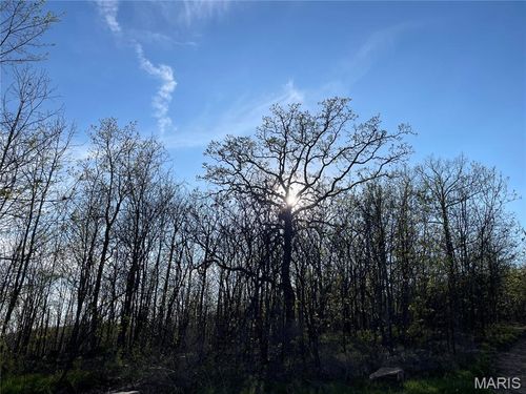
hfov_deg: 67.3
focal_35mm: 26
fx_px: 395
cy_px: 197
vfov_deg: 53.1
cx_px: 263
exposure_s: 1/5814
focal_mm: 4.2
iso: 32
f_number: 1.6
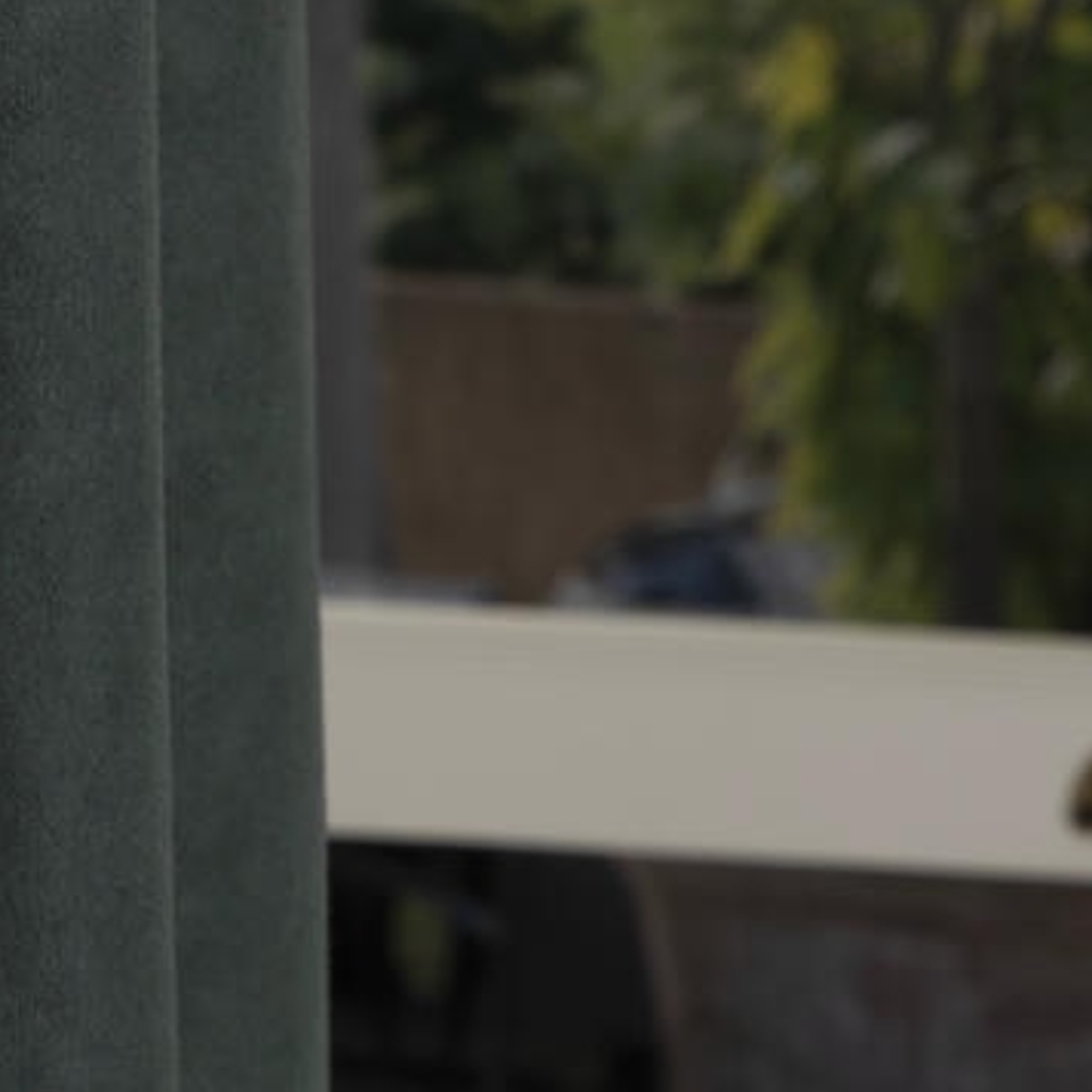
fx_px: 10636
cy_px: -503
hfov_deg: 5.8
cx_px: -278
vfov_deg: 5.8
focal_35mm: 298
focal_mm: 65
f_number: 10
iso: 200
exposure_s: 1/80
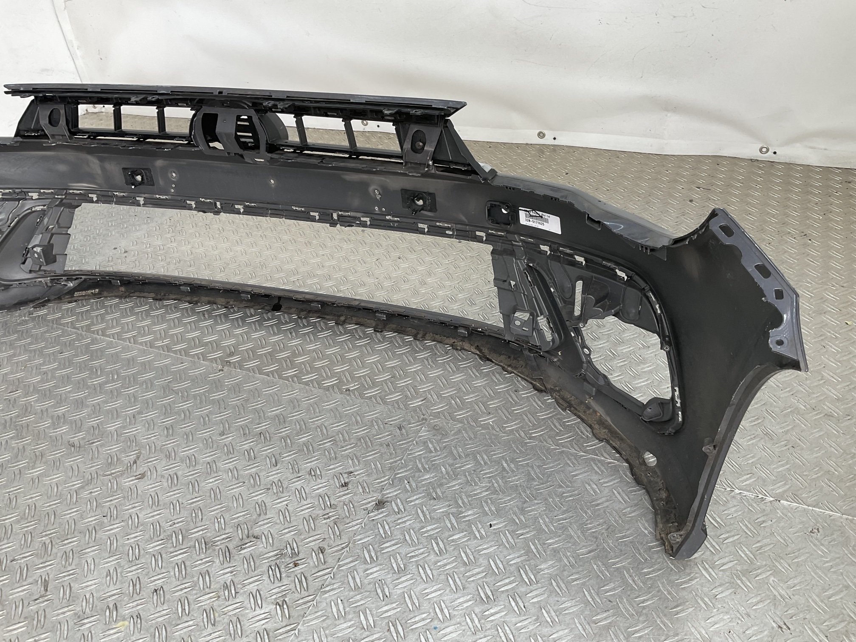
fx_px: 717
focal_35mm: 29
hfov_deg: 61.7
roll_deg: +4.4
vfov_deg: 48.2
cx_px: 428
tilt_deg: -35.2
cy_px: 321
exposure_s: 1/120
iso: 16
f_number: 1.8
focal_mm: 3
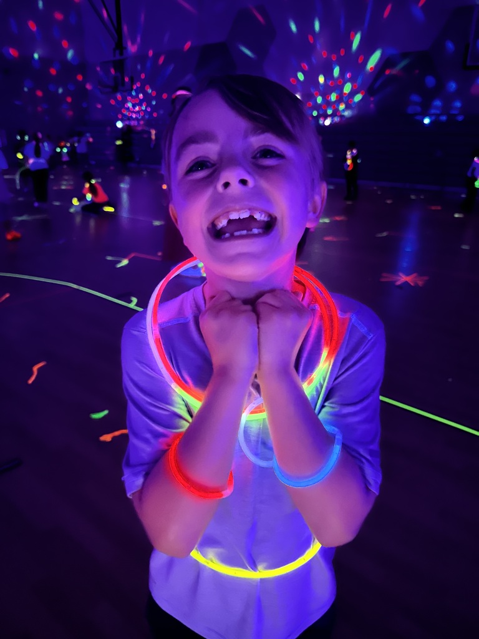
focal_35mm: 24
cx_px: 240
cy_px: 320
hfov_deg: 56.8
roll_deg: -2.2
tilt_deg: -22.2
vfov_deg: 71.6
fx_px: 443
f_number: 1.78
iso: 5000
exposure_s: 1/15
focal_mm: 6.86
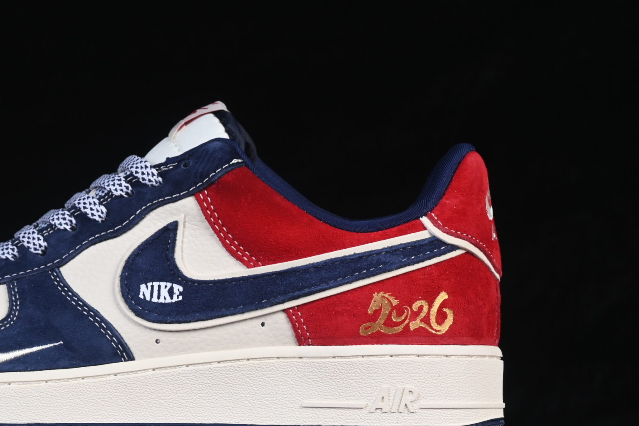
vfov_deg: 11.0
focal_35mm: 125
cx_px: 149
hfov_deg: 16.3
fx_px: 2219
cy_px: 231
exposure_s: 1/80
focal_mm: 50
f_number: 8
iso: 160
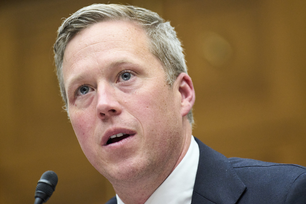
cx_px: 153
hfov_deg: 6.9
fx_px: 2550
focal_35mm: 300
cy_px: 102
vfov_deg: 4.6
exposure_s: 1/640
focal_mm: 200
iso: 2000
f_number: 2.8
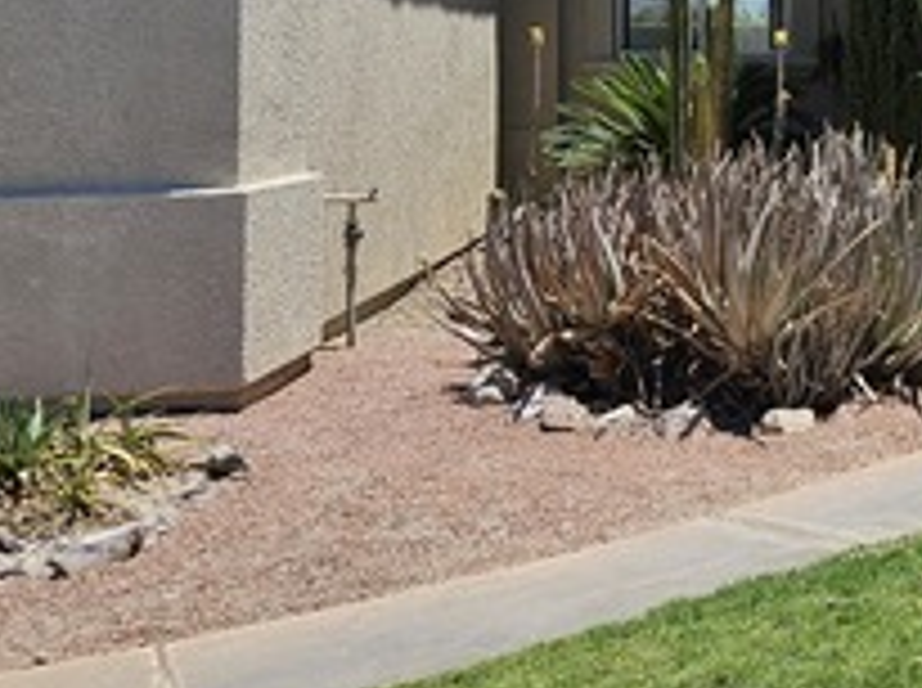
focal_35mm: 75
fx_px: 1994
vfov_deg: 19.0
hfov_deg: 22.6
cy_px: -4
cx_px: 1266
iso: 25
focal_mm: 5.4
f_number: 1.8
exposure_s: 1/2054
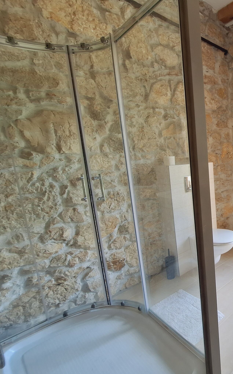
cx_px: 239
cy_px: 187
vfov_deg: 88.0
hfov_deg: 49.2
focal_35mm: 19
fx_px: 193
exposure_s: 1/100
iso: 40
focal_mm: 1.74
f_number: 2.2
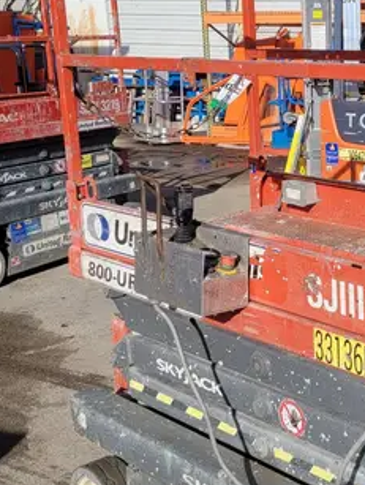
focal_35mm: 62
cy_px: 228
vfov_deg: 31.2
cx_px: 406
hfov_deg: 22.3
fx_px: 870
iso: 40
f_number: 1.8
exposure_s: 1/3390
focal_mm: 5.4
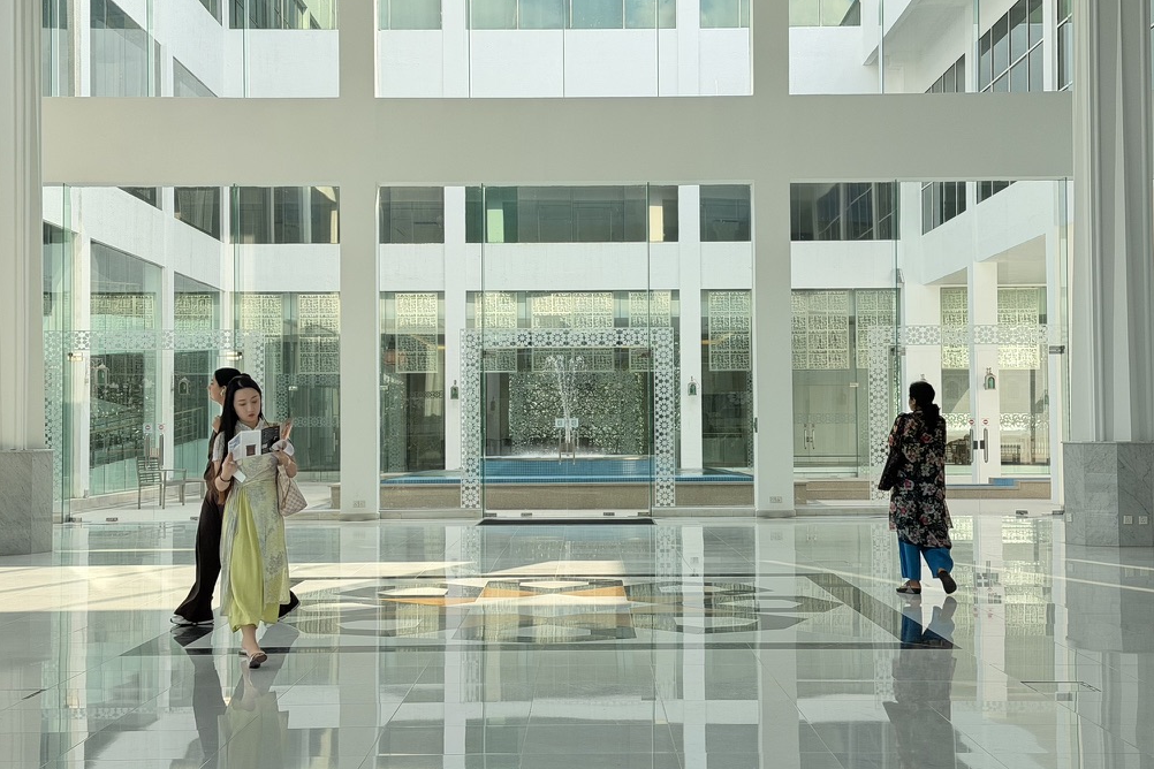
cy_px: 373
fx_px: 1635
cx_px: 585
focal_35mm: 51
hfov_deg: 38.9
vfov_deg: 26.5
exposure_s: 1/1838
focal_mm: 6.76
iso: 64
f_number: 1.78
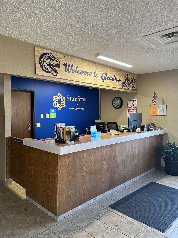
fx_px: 178
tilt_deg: -3.9
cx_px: 89
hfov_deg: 53.1
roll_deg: -0.5
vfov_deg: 67.3
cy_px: 119
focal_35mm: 26
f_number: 1.6
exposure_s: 1/120
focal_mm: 5.1
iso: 125
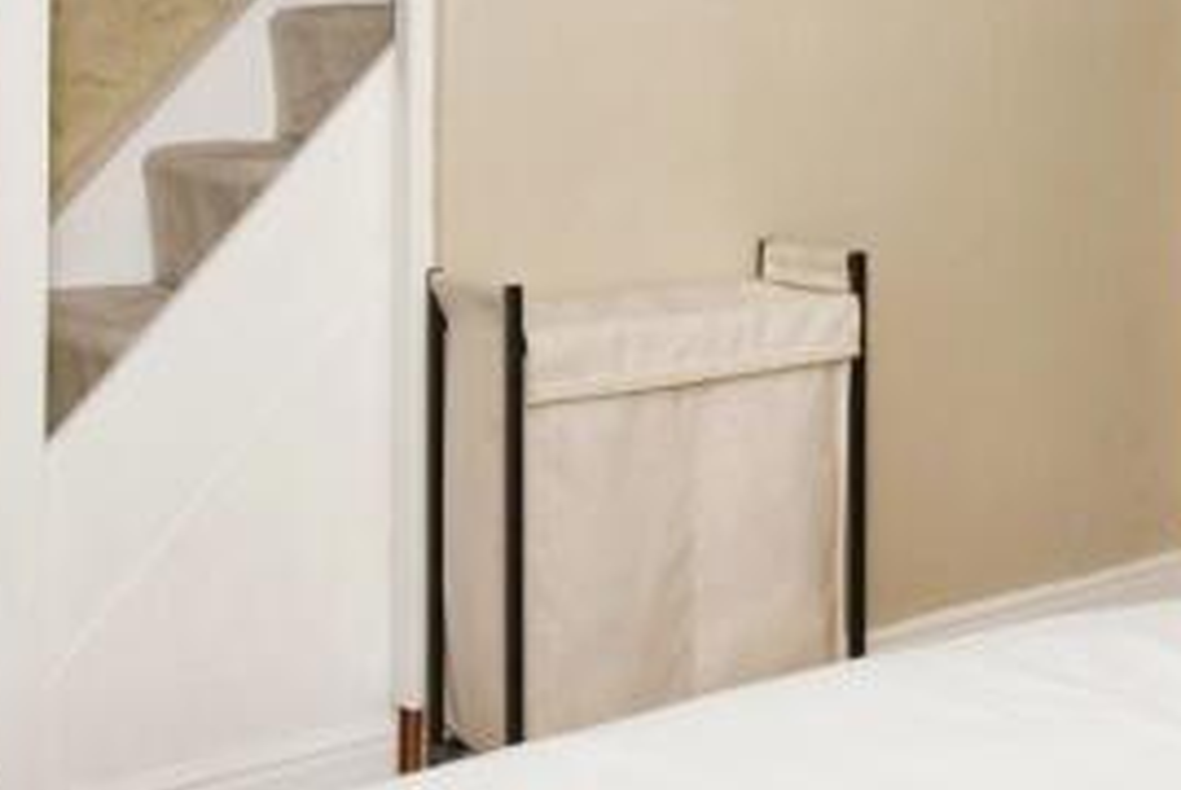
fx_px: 1872
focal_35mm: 57
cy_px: 46
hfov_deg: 33.0
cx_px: 1089
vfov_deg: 23.1
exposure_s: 1/60
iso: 400
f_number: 8
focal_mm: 10
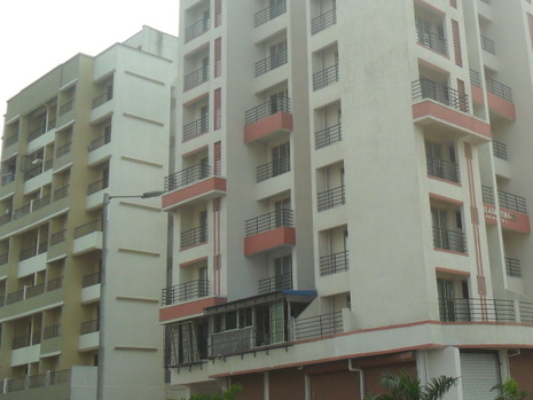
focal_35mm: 55
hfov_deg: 34.3
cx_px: 390
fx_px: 847
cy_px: 163
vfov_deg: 26.5
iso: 100
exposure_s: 1/1000
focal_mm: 5.7
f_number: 3.7
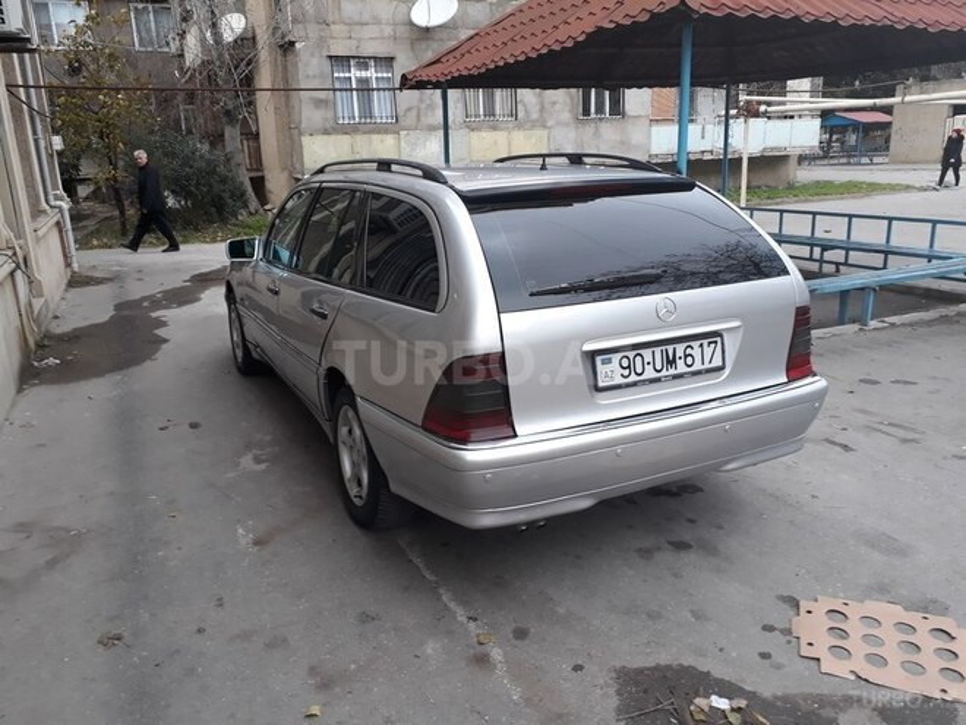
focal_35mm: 27
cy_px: 362
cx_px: 483
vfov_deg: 51.4
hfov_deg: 65.3
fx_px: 753
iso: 50
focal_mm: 3.6
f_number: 1.9
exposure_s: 1/100
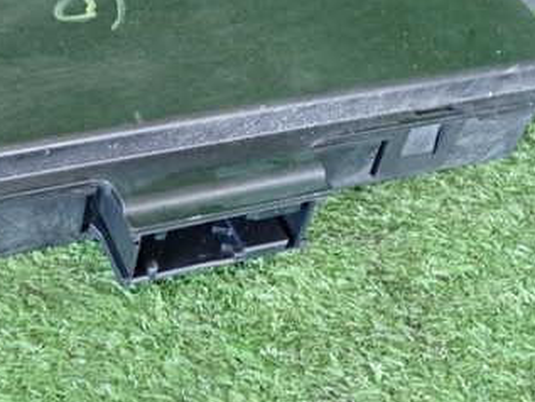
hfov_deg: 26.5
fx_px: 1113
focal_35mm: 72
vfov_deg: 20.2
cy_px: 79
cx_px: 105
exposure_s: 1/40
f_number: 2.7
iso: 500
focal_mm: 6.83
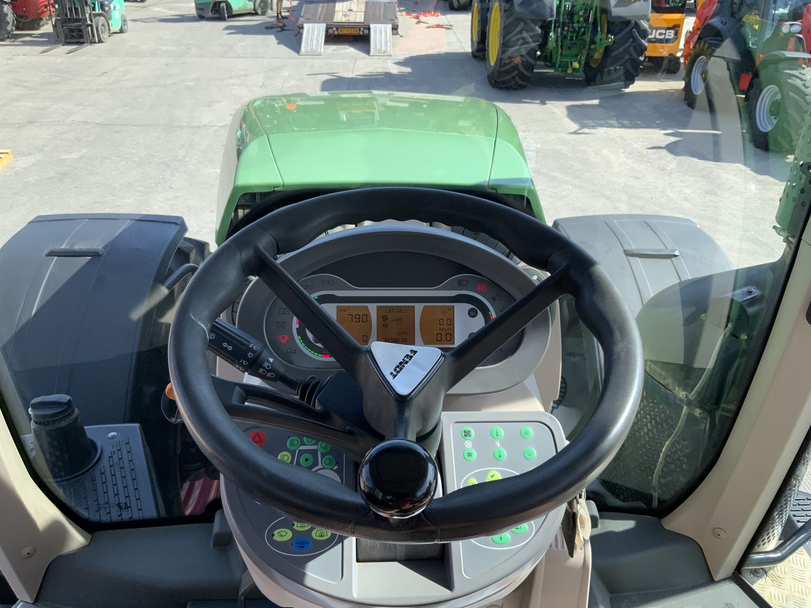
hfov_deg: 61.7
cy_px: 304
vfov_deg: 48.2
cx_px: 406
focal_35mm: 29
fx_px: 679
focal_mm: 3
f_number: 1.8
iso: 16
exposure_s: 1/461
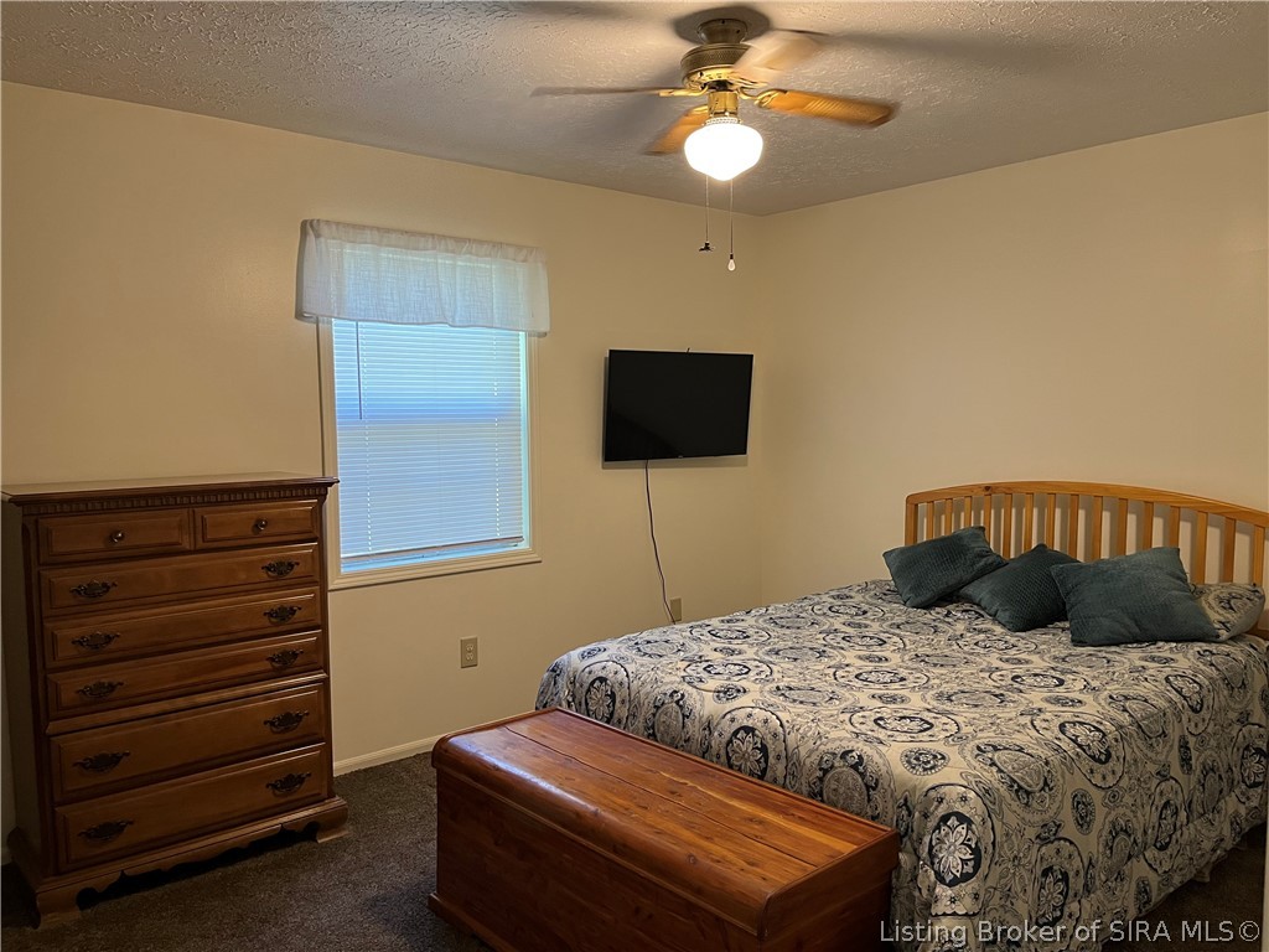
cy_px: 476
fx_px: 953
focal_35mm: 26
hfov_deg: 67.3
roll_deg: +0.7
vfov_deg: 53.1
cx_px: 634
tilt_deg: -4.1
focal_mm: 5.1
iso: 320
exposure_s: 1/60
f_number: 1.6
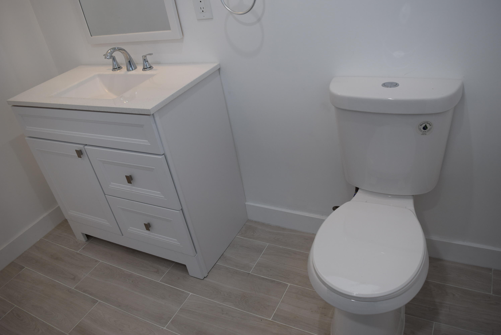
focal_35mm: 27
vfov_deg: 48.0
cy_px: 168
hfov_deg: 67.3
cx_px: 250
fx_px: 376
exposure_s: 1/80
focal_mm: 18
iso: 400
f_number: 4.5
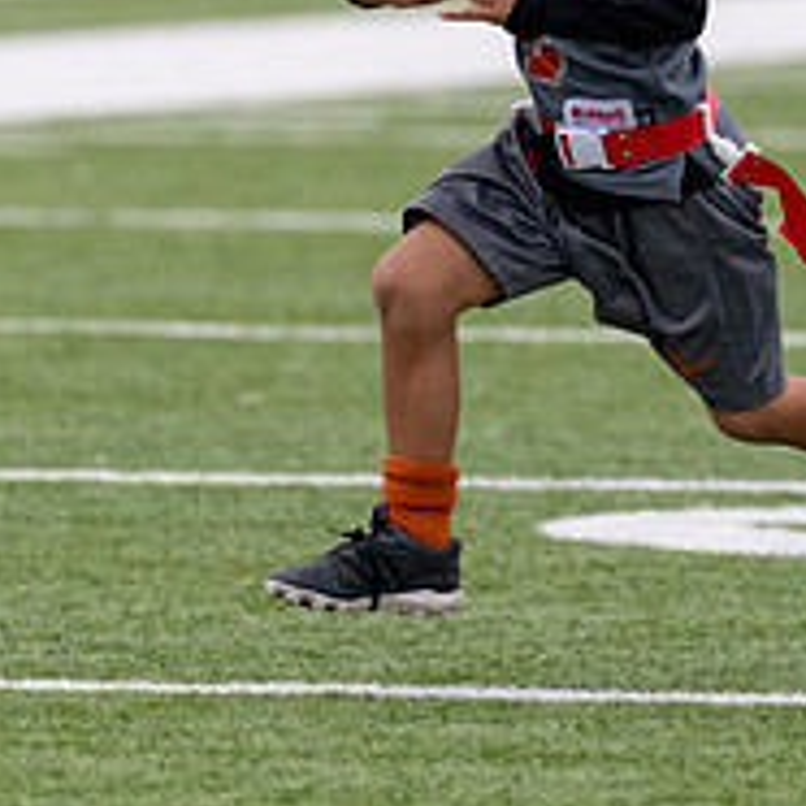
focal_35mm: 885
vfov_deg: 2.0
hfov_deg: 2.0
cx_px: 681
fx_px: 23313
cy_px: 212
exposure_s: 1/1000
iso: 400
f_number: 3.2
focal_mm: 200
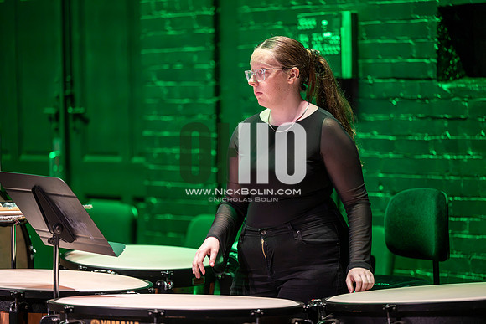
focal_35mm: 140
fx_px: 1890
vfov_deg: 9.8
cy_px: 162
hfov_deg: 14.7
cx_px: 243
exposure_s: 1/640
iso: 2500
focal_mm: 140
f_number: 2.8
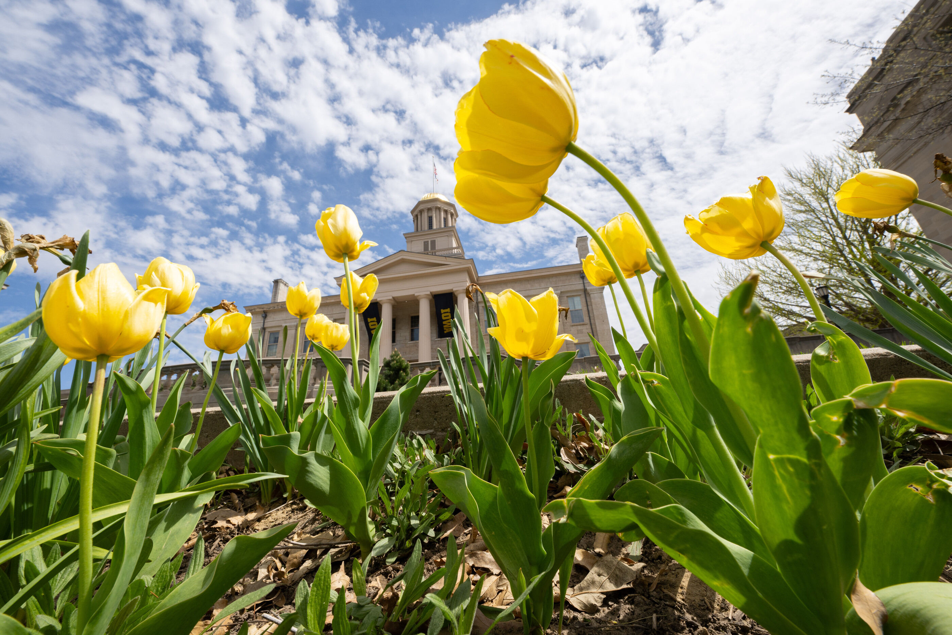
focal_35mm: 14
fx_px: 370
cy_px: 318
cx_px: 476
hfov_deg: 104.3
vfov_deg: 81.2
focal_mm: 14
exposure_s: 1/200
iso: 200
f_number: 16
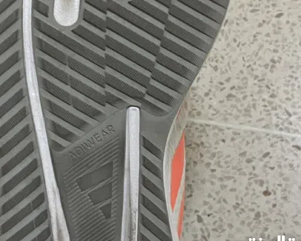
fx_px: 356
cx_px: 115
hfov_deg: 45.4
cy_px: 128
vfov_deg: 37.3
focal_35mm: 40
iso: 200
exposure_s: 1/50
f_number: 1.6
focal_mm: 4.2
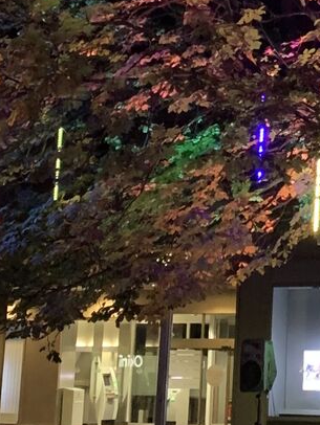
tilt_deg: +13.7
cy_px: -7
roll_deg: -0.4
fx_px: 1576
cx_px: 431
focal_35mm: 128
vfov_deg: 15.1
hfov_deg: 11.3
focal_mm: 4.25
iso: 320
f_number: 1.8
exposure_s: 1/25
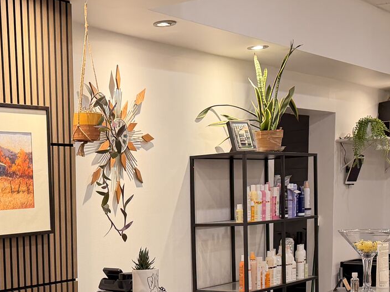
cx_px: 49
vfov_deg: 20.9
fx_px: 766
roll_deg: +2.0
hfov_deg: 27.7
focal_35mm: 68
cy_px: 295
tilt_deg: -7.1
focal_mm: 6.76
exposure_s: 1/60
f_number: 1.78
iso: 125
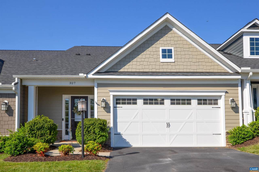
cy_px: 86
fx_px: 215
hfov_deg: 62.0
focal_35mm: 30
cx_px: 130
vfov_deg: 43.4
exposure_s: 1/250
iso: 100
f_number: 8
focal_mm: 20
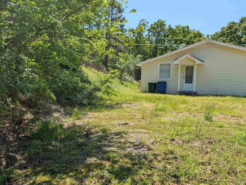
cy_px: 109
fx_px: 249
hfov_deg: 51.7
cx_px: 84
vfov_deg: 40.7
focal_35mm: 35
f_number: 1.68
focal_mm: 6.9
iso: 22
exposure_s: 1/903
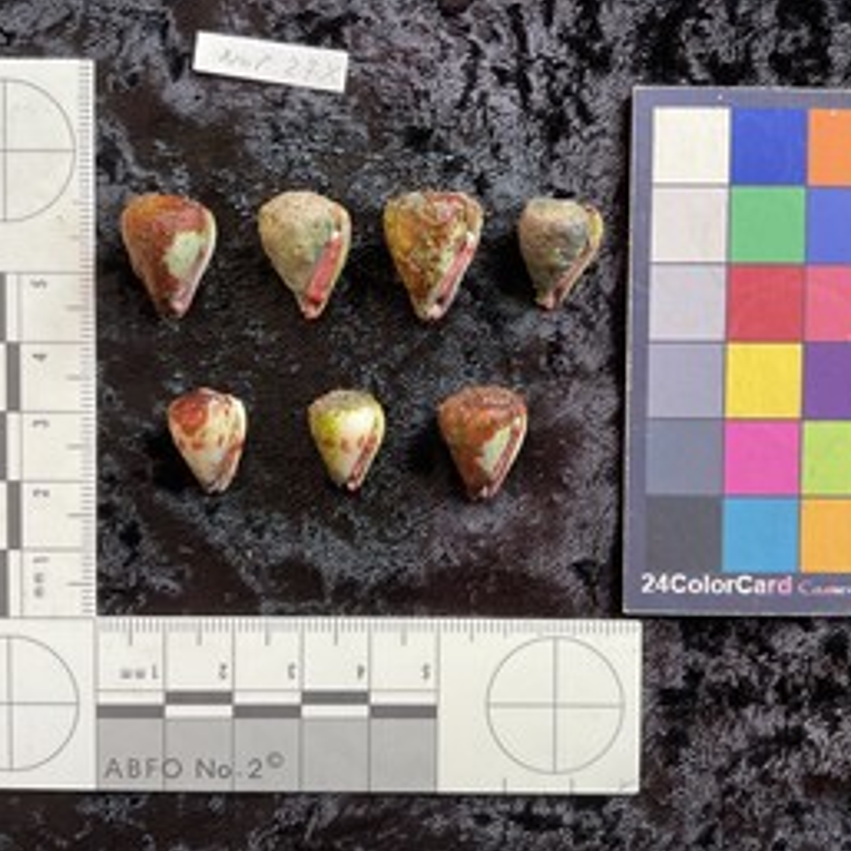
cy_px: 419
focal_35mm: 35
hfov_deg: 47.2
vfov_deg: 47.2
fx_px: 973
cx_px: 417
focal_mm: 3
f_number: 1.8
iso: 50
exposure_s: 1/120
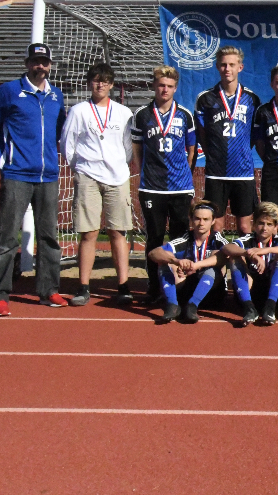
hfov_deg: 16.0
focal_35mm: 67
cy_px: 179
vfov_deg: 31.2
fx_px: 879
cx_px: 450
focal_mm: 21
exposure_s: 1/8000
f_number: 22
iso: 16000
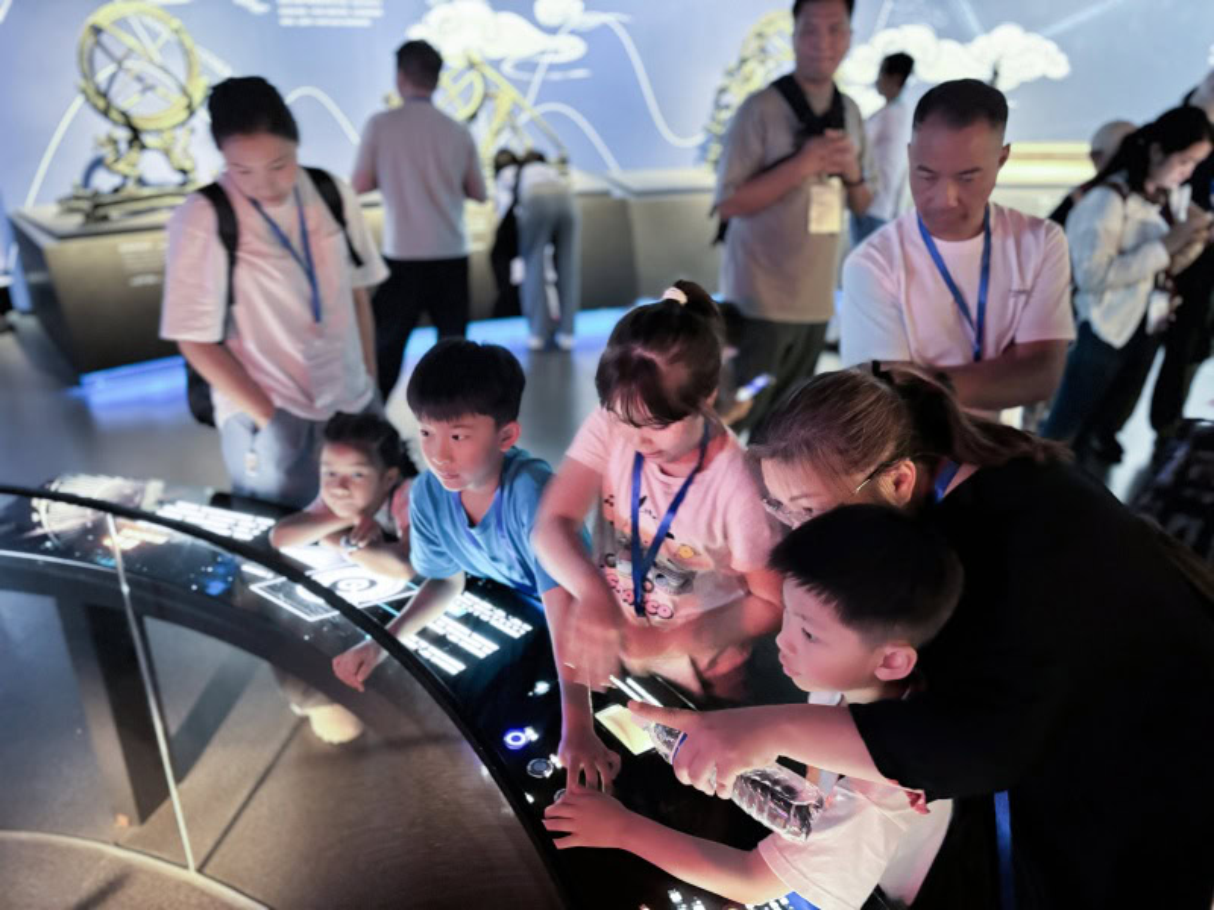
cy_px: 455
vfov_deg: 53.1
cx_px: 607
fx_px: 912
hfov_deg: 67.3
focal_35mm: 26
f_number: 1.6
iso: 1000
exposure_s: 1/27
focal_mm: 6
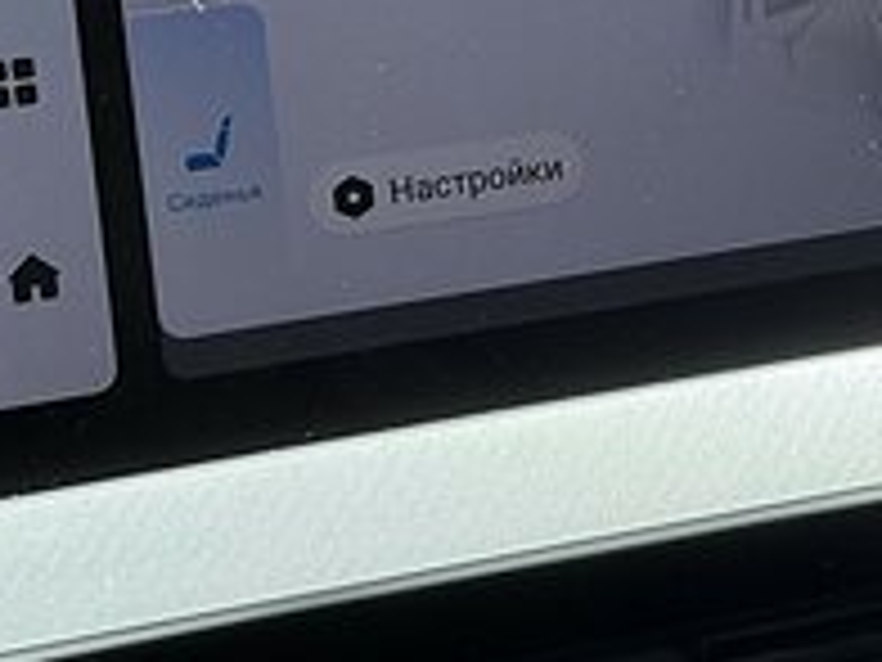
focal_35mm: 134
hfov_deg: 14.5
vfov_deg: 10.9
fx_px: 3414
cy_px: -135
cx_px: 891
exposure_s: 1/802
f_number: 1.78
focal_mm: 6.76
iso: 64
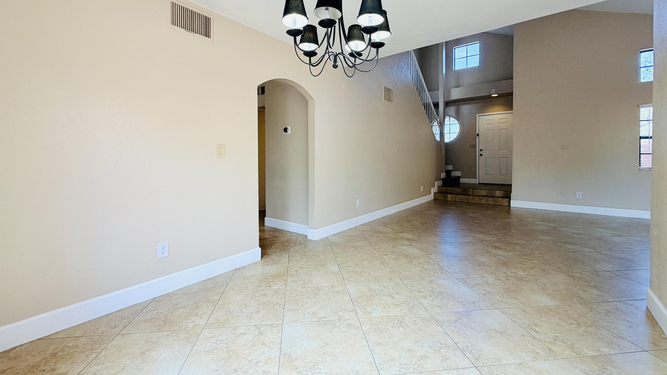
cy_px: 162
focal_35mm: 16
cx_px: 330
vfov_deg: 66.8
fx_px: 283
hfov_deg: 99.4
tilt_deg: +0.4
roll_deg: +0.3
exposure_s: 1/120
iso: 64
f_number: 2.2
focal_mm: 2.22
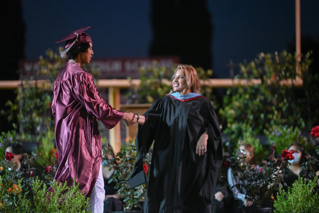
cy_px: 106
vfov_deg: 7.2
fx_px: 1684
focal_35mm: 190
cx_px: 160
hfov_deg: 10.8
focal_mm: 190
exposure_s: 1/640
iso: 4000
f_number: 2.8
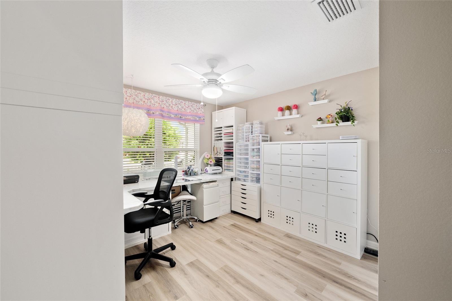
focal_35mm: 14
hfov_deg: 104.3
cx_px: 226
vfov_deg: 81.2
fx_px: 176
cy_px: 150
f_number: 8
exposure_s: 1/20
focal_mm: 14
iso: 400
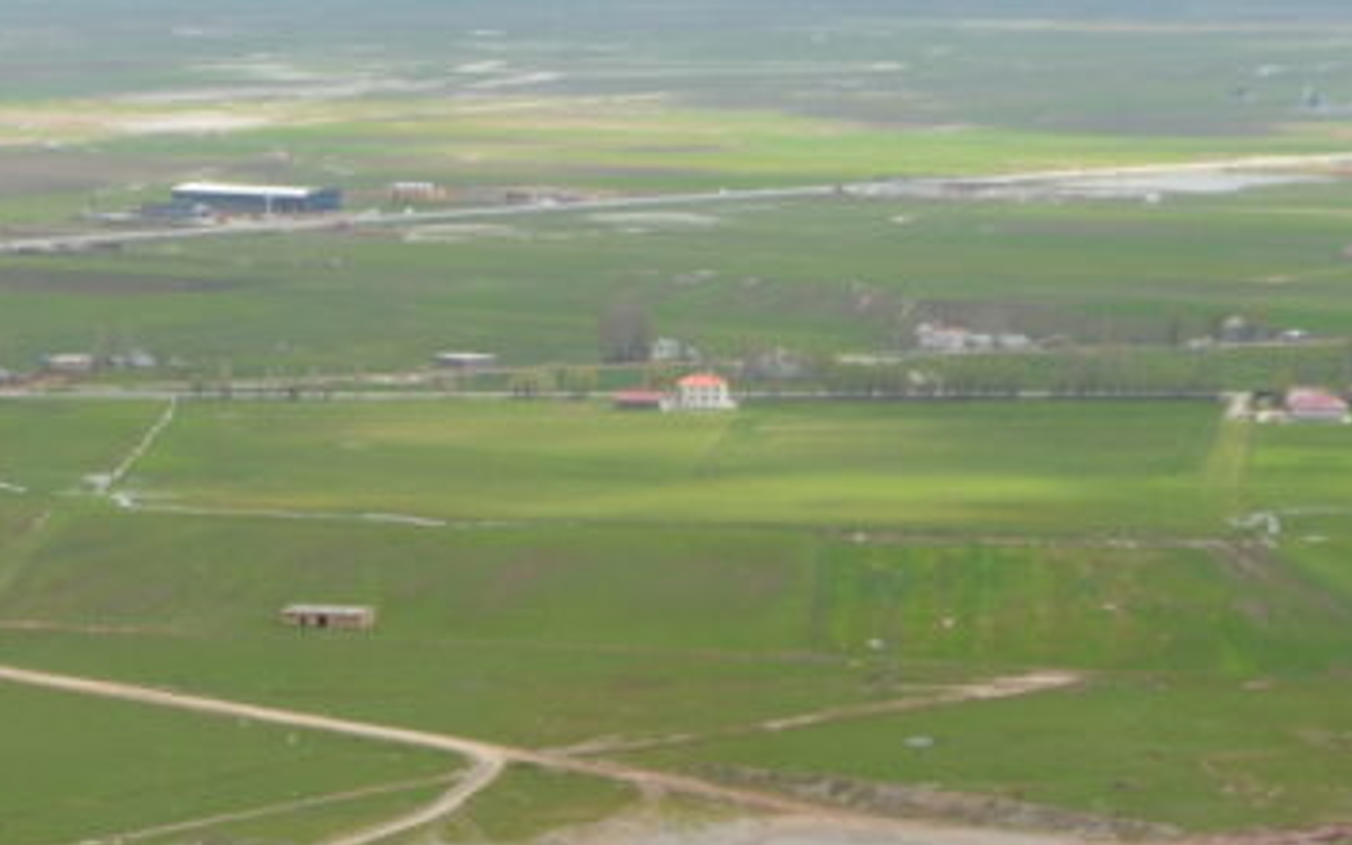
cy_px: 1218
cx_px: 293
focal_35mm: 132
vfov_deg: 9.7
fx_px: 4864
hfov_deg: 15.7
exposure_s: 1/250
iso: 200
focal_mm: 24
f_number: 8
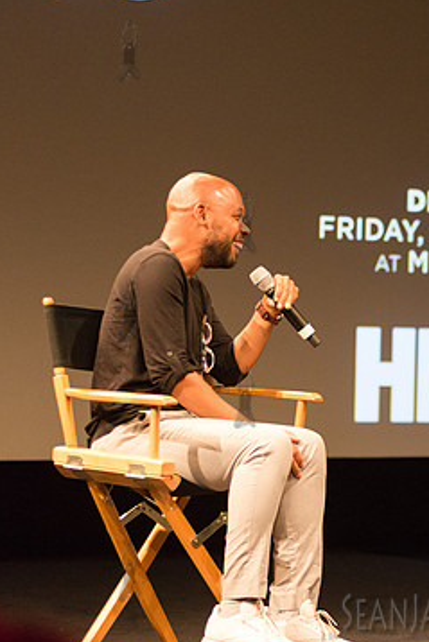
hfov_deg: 8.4
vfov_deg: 12.7
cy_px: 309
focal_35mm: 162
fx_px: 2893
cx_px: 476
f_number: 2.8
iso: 4000
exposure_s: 1/200
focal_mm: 100
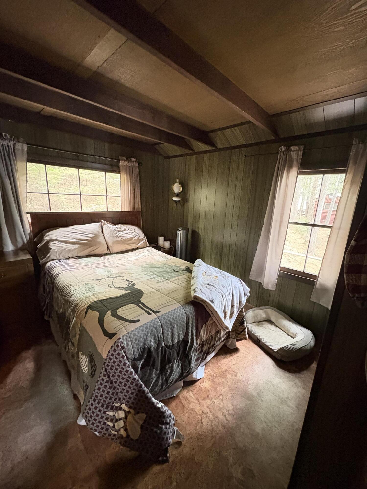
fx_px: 198
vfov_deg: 102.1
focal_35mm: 14
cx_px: 184
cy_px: 244
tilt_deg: -13.0
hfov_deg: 85.7
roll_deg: -2.8
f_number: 2.2
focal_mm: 2.22
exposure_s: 1/17
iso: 1600
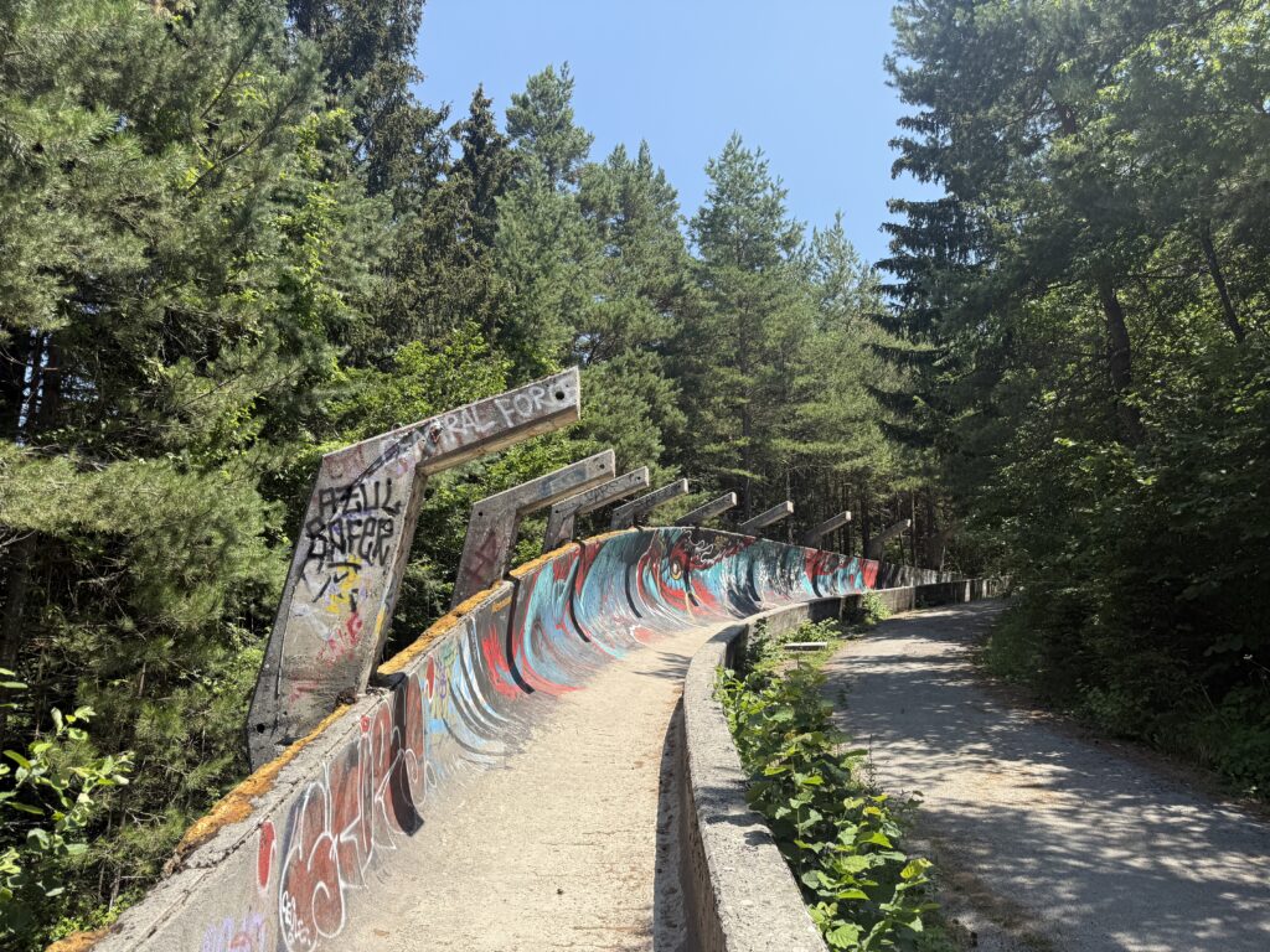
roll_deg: -0.1
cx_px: 635
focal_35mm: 24
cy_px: 476
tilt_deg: +13.1
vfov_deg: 56.8
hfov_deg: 71.6
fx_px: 881
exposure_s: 1/2110
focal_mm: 6.76
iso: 80
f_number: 1.78
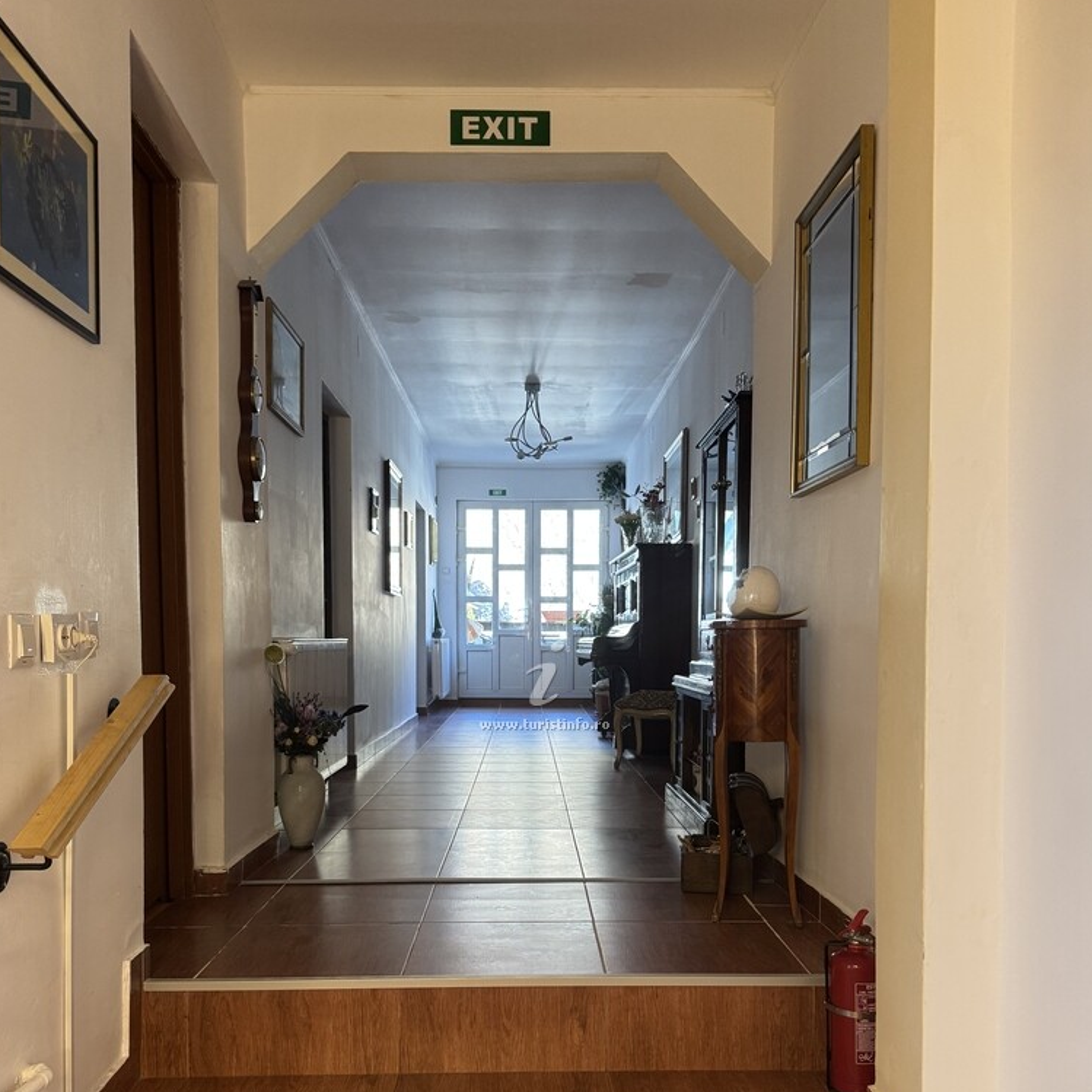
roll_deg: -0.1
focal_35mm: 29
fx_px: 1035
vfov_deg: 54.9
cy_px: 690
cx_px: 551
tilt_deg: -2.2
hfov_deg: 55.6
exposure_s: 1/50
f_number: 1.78
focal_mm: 6.76
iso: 320
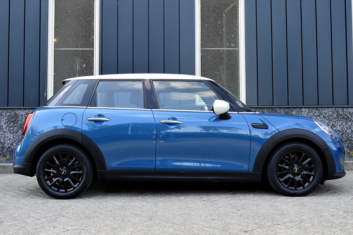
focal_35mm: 38
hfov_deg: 51.3
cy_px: 118
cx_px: 176
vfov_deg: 35.4
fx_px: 367
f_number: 9
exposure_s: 1/80
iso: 400
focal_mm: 25
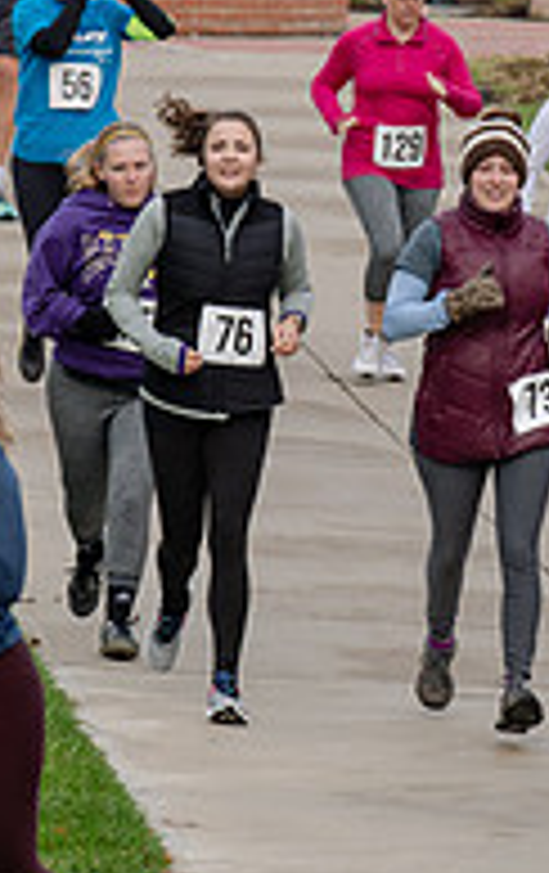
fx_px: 14491
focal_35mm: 608
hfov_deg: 2.2
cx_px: 468
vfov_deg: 3.5
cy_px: 259
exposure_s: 1/500
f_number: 6.3
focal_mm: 200
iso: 640
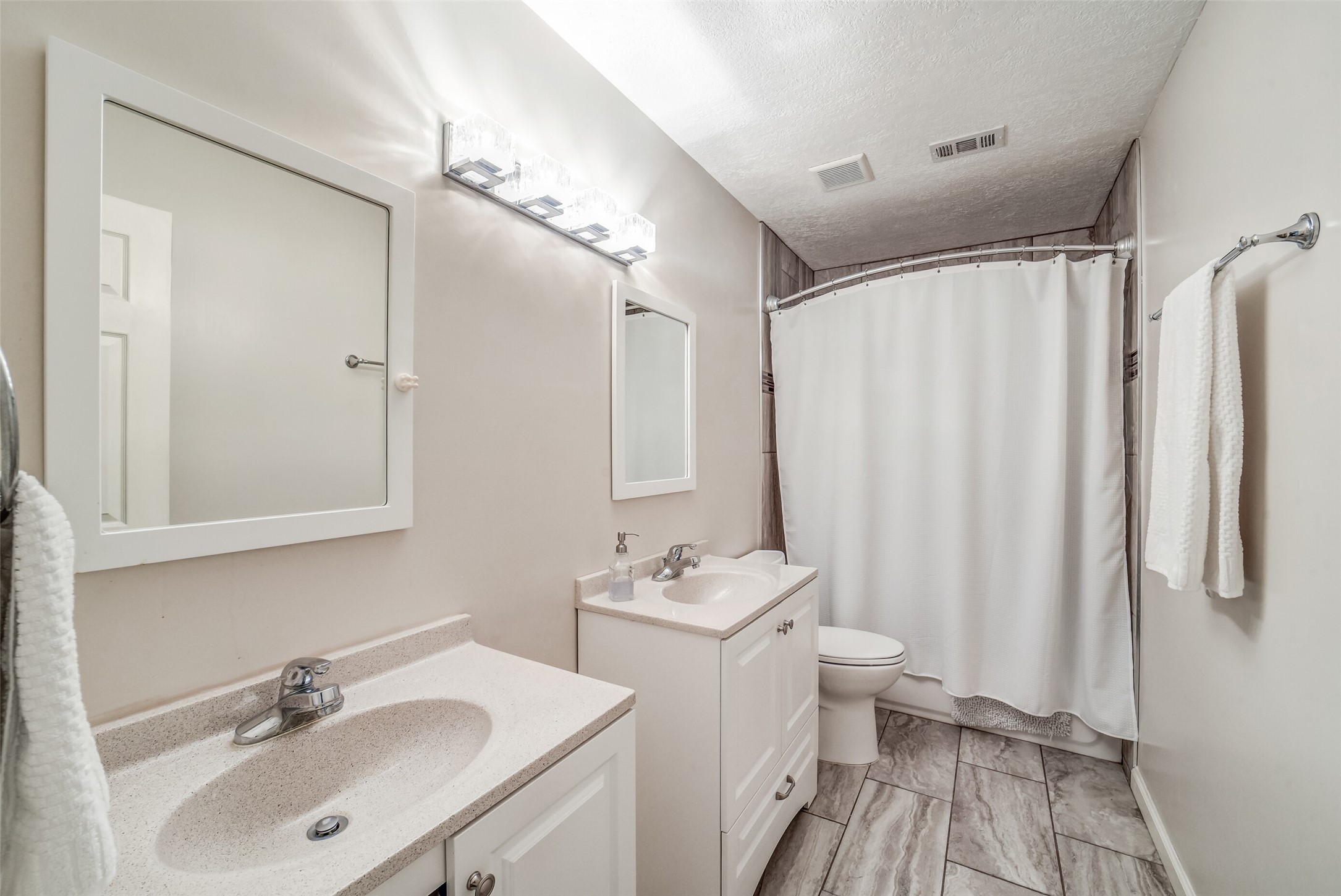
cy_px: 448
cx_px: 670
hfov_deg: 104.2
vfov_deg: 81.3
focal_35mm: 14
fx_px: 522
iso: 500
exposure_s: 1/6
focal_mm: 14
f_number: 11
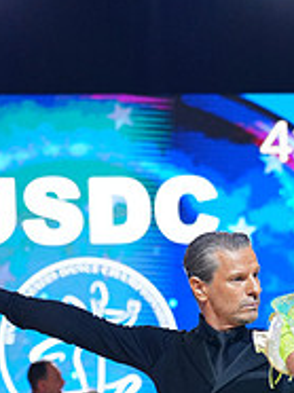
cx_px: 384
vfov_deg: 9.2
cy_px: 554
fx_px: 2384
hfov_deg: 7.0
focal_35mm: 210
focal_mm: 70
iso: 2000
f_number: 2.8
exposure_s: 1/500
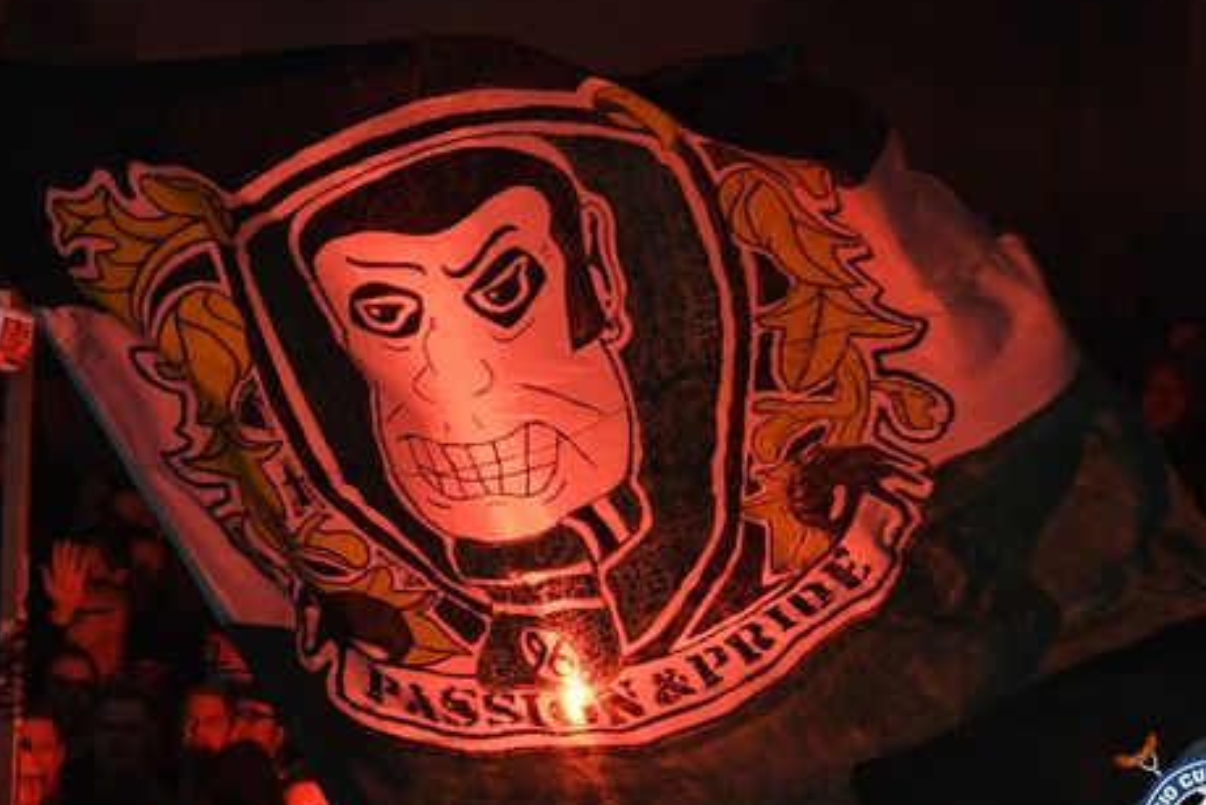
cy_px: 460
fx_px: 12465
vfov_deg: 3.7
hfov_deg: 5.5
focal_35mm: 372
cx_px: 611
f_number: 9
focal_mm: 200
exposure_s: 1/800
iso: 1250
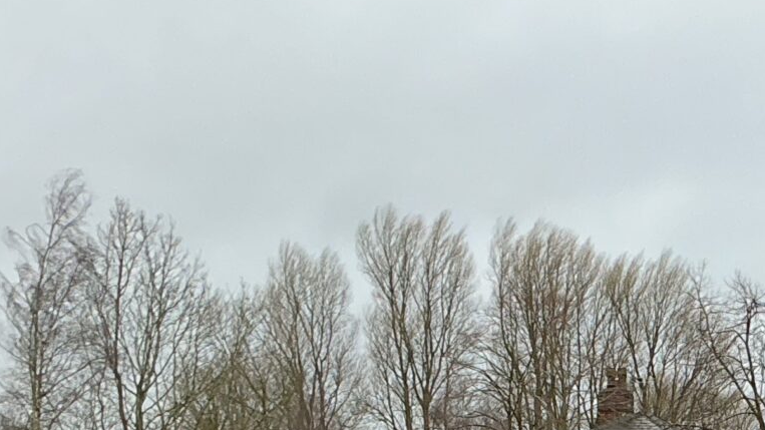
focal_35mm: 106
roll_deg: +0.2
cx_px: 911
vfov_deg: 10.5
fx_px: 2150
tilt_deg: -8.7
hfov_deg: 19.1
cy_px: 867
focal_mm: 3
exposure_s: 1/151
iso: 20
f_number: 1.8
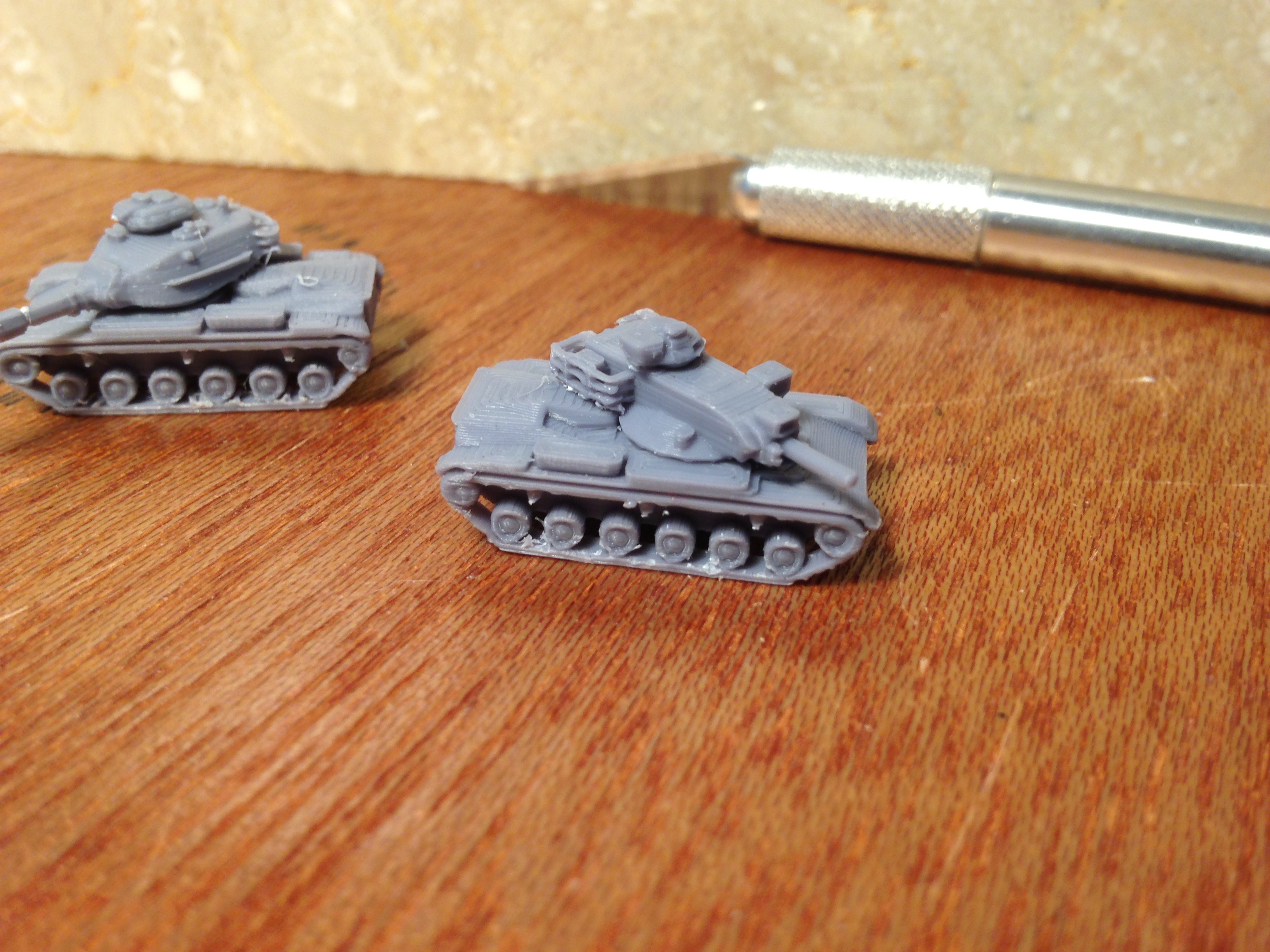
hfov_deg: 55.4
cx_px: 635
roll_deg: -0.5
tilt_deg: -34.0
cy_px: 476
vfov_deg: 42.9
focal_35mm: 33
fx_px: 1211
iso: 50
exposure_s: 1/30
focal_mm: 4.12
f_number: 2.4
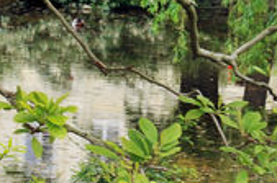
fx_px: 2458
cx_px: -203
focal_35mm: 320
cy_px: 68
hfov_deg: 6.3
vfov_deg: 4.3
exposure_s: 1/50
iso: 200
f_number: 6.3
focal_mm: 40
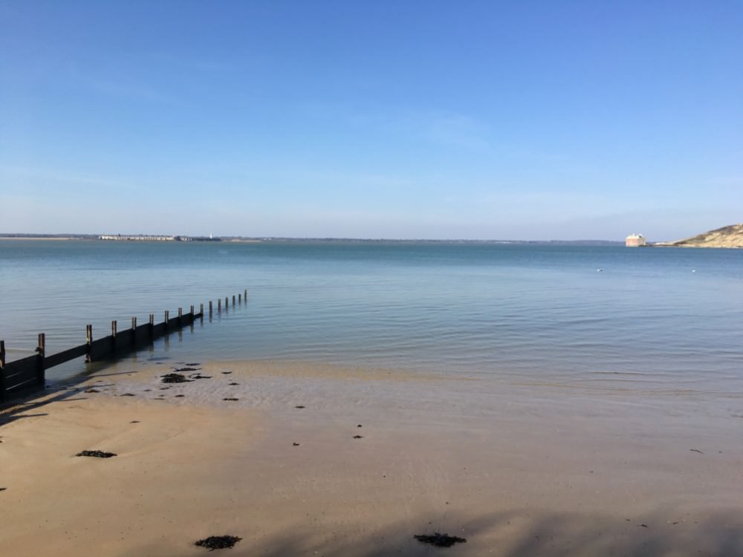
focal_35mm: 29
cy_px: 278
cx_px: 372
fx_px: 622
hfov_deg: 61.7
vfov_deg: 48.2
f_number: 2.2
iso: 25
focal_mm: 4.15
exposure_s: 1/1709
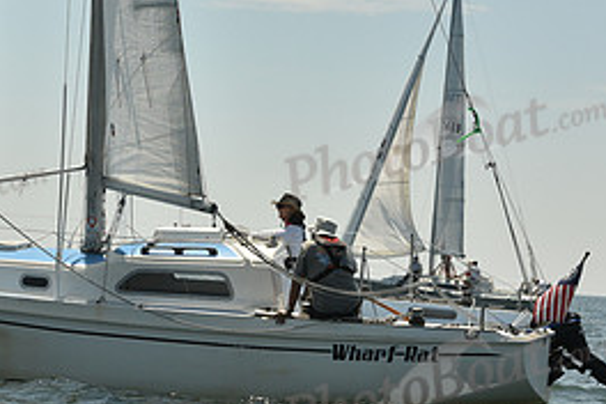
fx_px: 3148
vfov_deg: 7.3
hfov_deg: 11.0
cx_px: 168
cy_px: 295
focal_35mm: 187
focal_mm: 85
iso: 320
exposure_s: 1/1600
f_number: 9
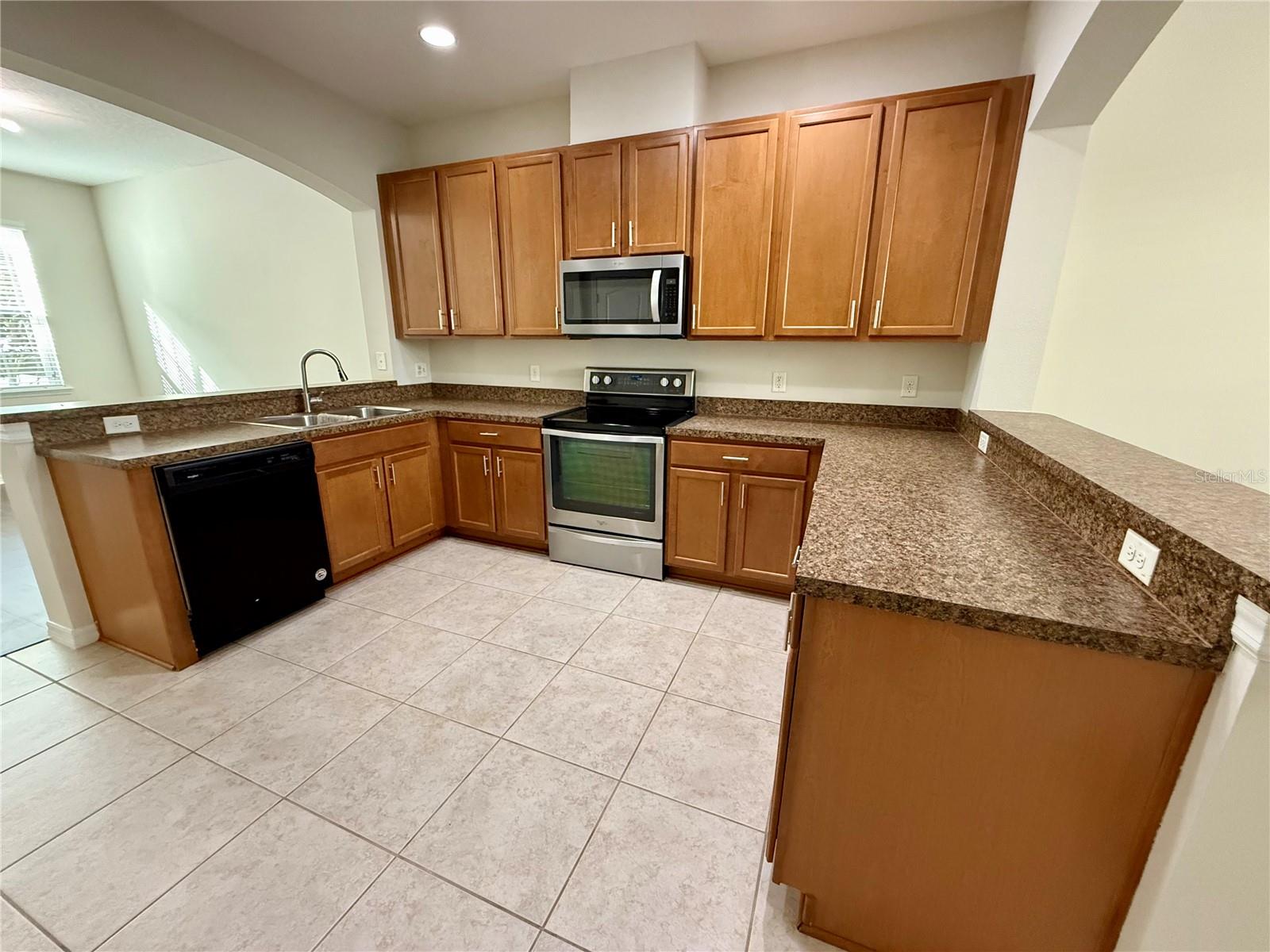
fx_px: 514
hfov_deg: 102.1
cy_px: 476
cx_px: 635
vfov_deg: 85.7
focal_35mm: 14
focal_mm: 2.22
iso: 640
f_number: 2.2
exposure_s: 1/60
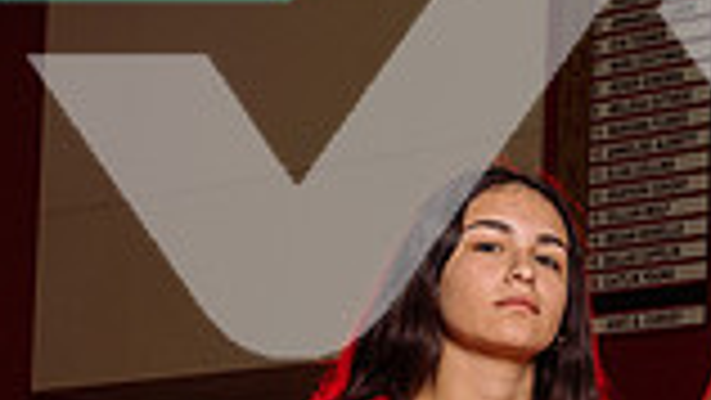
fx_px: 2546
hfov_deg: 14.8
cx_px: 1066
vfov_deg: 8.7
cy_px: 663
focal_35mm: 135
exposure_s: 1/250
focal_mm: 35
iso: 320
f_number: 7.1
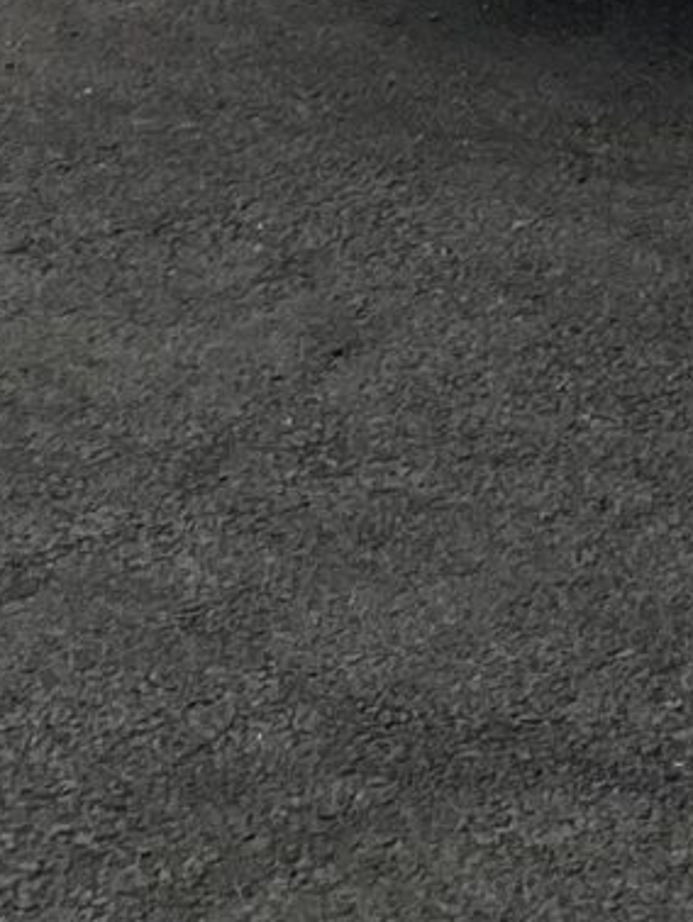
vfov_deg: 9.4
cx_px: 1742
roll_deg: -2.8
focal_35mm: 176
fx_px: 4693
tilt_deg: +0.8
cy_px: -1615
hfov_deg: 7.8
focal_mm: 5.1
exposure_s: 1/6897
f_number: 1.6
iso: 50
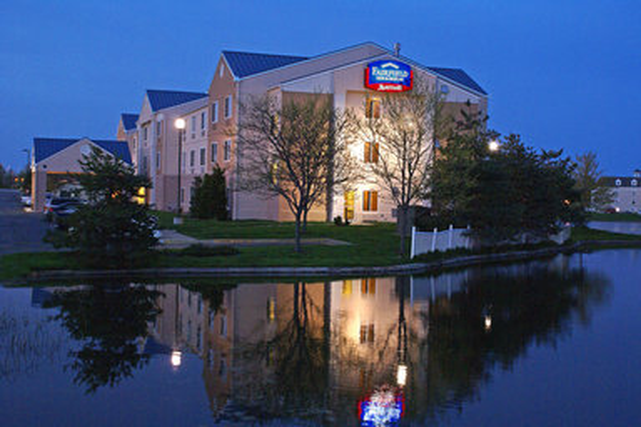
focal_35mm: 45
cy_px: 214
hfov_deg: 43.6
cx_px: 320
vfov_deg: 29.9
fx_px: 801
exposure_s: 1/15
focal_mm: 30
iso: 800
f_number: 5
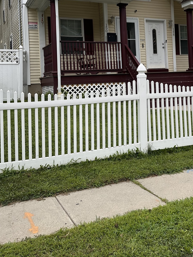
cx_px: 158
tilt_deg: +2.7
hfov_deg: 32.5
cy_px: 74
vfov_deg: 42.9
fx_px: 320
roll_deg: +2.2
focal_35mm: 43
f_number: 1.78
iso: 80
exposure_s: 1/2410
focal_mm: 6.86
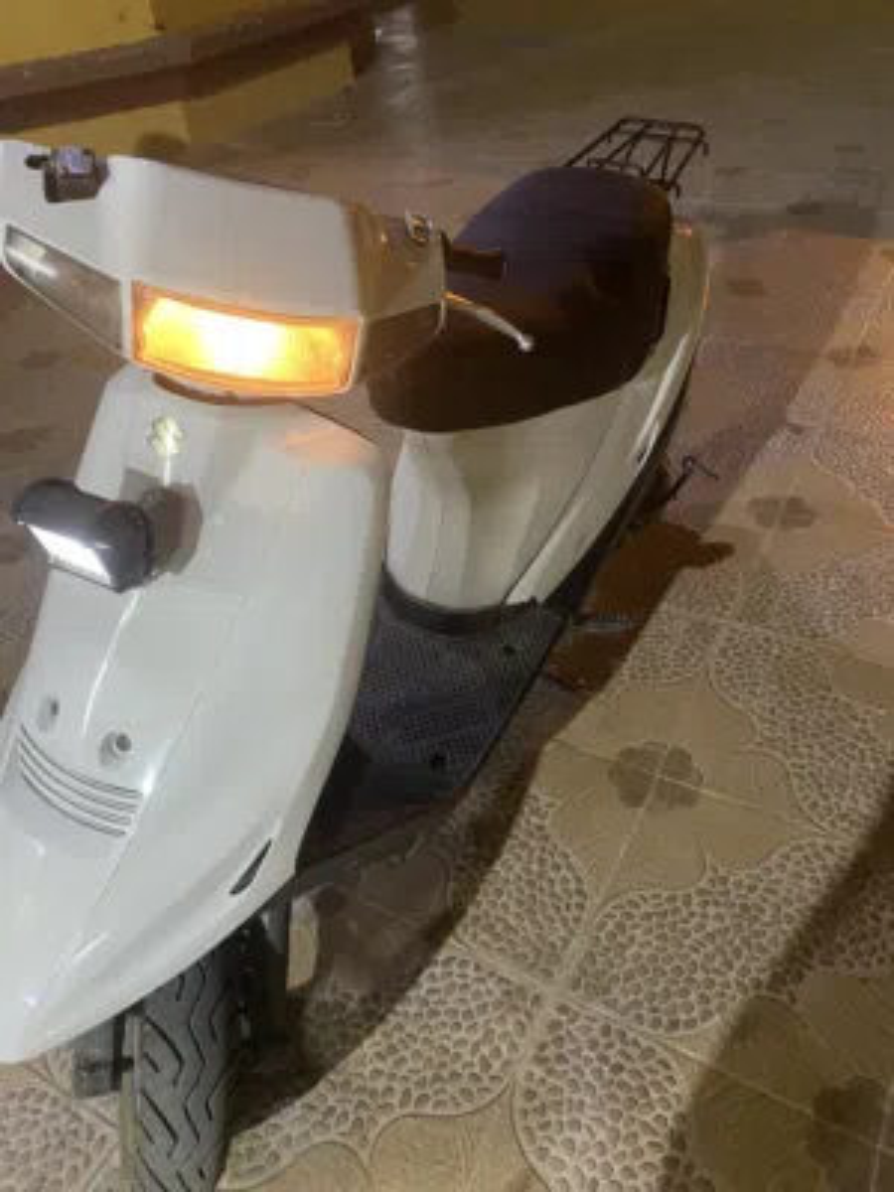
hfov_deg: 53.1
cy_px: 596
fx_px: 895
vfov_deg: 67.3
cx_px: 447
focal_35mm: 26
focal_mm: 4.25
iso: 500
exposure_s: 1/33
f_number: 1.8
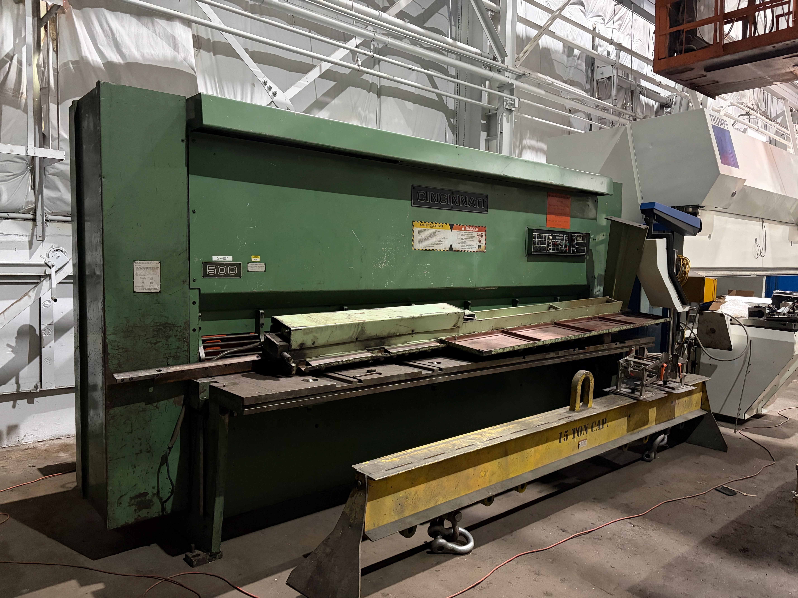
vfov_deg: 53.1
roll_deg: -1.0
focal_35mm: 26
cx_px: 399
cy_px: 299
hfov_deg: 67.3
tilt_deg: -2.8
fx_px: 599
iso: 800
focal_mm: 5.96
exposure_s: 1/30
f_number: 1.6
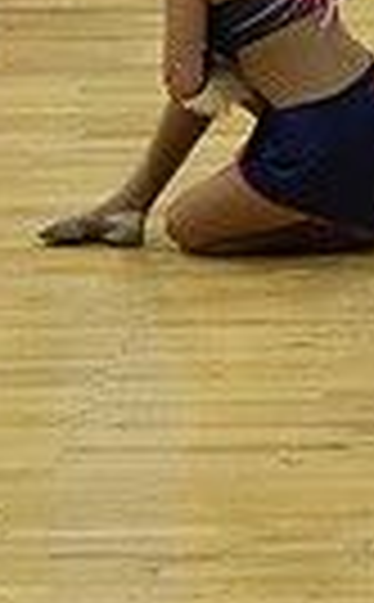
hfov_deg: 2.6
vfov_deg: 4.2
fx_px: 8142
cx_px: 1248
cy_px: -209
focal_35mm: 496
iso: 4000
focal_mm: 75
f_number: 4
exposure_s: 1/500
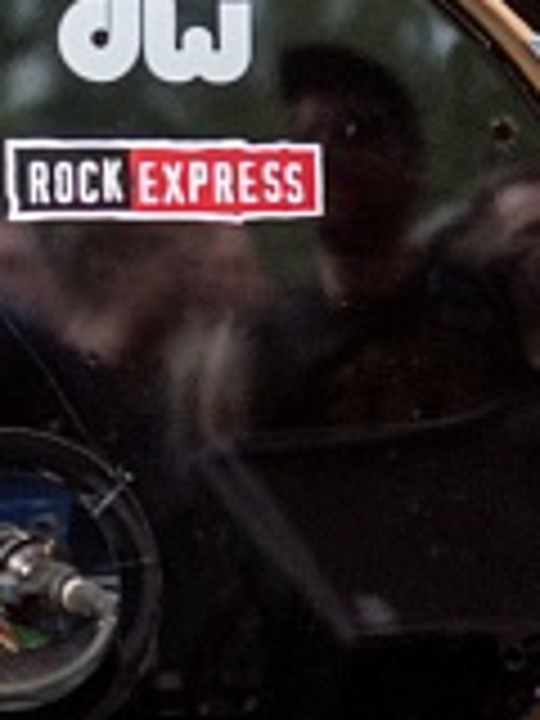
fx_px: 6302
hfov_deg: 4.9
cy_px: -436
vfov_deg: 6.4
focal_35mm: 303
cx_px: -214
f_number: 2.8
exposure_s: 1/125
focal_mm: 70
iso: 640
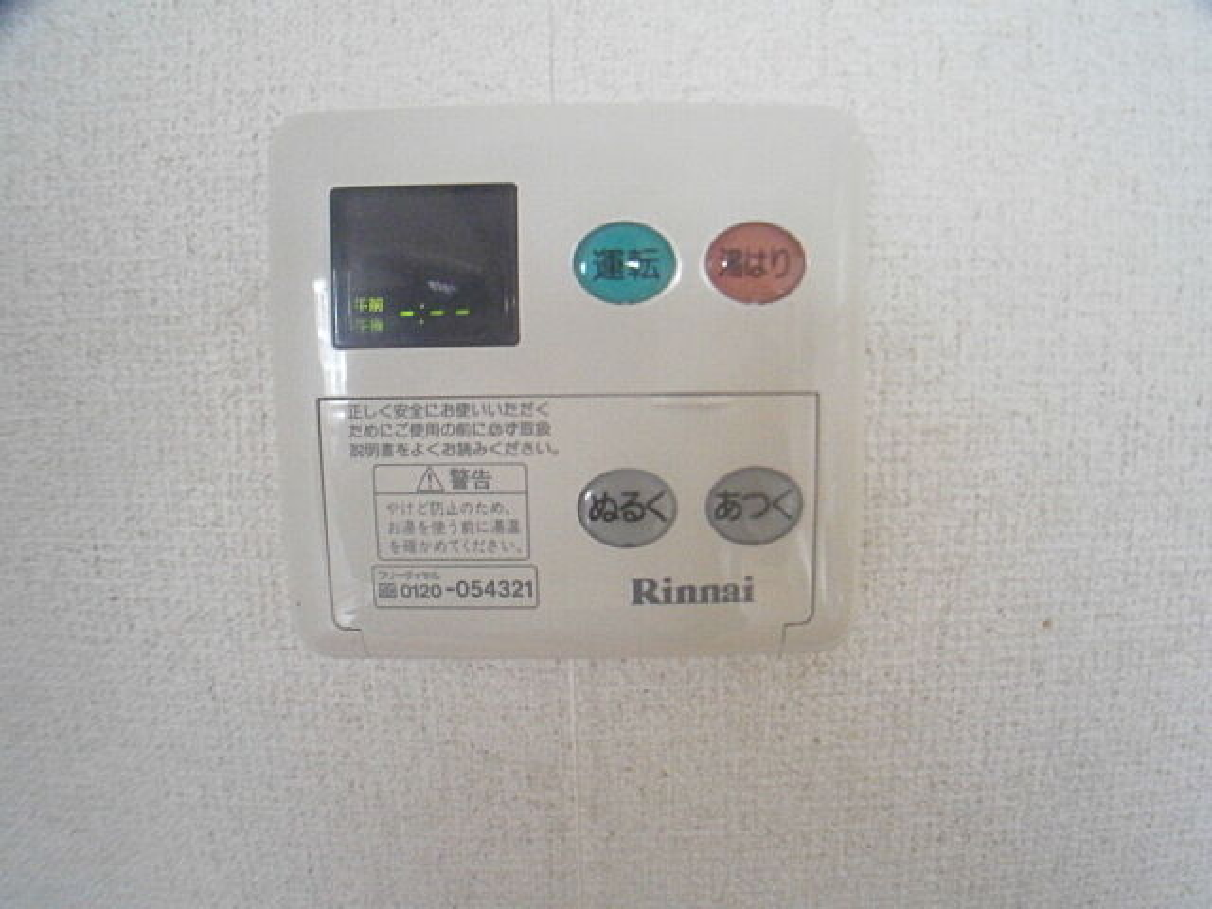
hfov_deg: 58.4
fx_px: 1085
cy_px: 454
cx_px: 606
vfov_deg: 45.4
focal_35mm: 31
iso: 800
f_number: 2.9
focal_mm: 5.5
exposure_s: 1/40
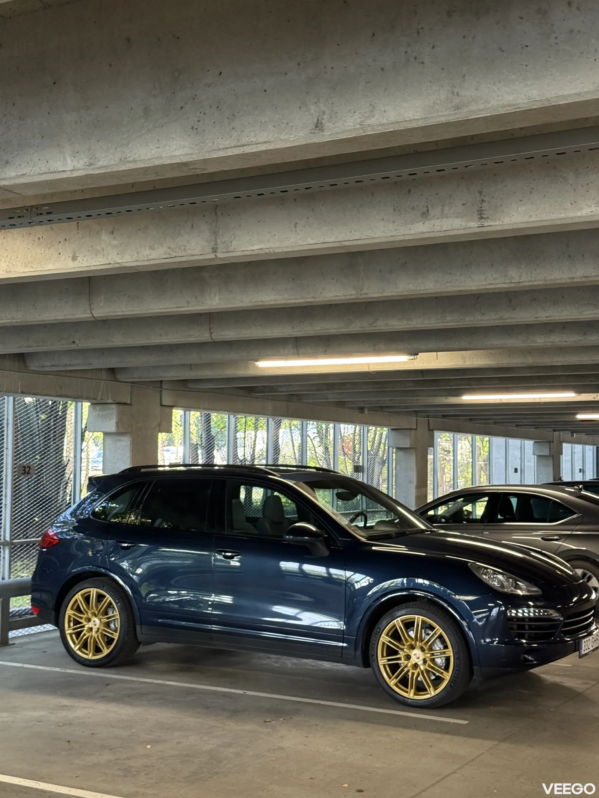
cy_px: 399
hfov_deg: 30.3
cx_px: 300
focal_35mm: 48
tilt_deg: +3.5
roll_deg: -1.4
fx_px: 1107
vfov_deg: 39.7
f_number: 1.78
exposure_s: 1/100
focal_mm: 6.76
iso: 320
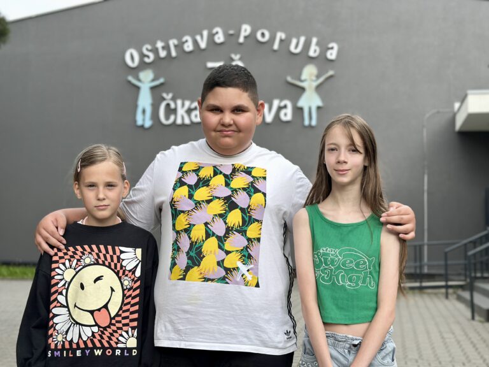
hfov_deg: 39.7
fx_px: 678
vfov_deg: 30.3
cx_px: 244
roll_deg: -1.3
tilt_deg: +4.5
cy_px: 184
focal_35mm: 48
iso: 80
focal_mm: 6.86
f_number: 1.78
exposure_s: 1/1414
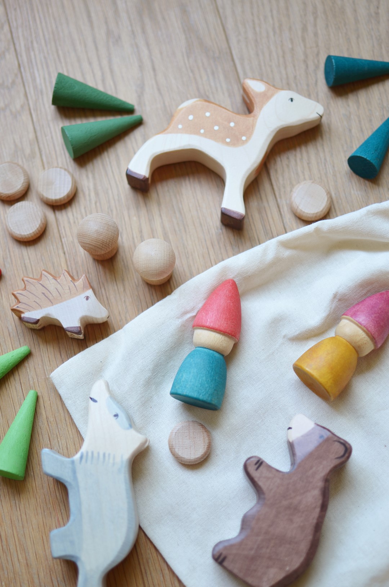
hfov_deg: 25.6
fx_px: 855
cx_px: 194
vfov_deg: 37.9
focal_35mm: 52
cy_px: 294
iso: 100
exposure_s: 1/100
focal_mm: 35
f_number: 2
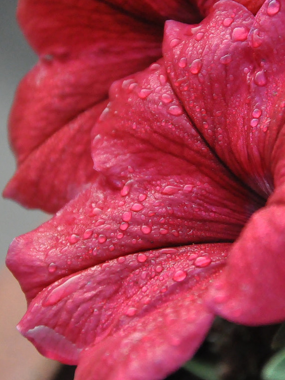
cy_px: 163
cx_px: 191
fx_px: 3480
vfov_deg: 6.2
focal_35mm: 317
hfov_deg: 4.7
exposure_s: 1/2500
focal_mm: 105
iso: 3200
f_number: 5.6
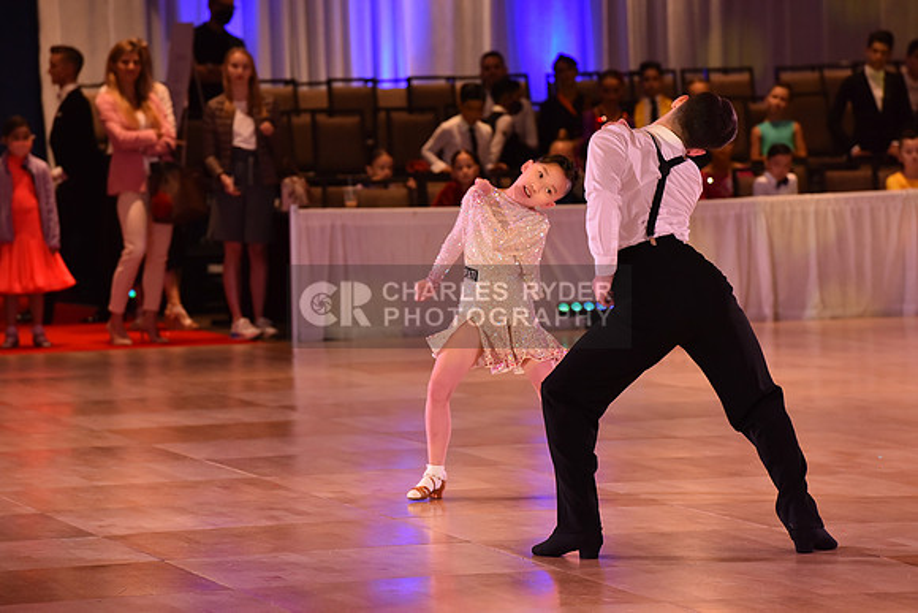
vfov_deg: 6.9
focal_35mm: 200
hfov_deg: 10.3
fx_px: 5101
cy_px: 306
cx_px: 459
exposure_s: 1/250
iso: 1400
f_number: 5
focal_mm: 200
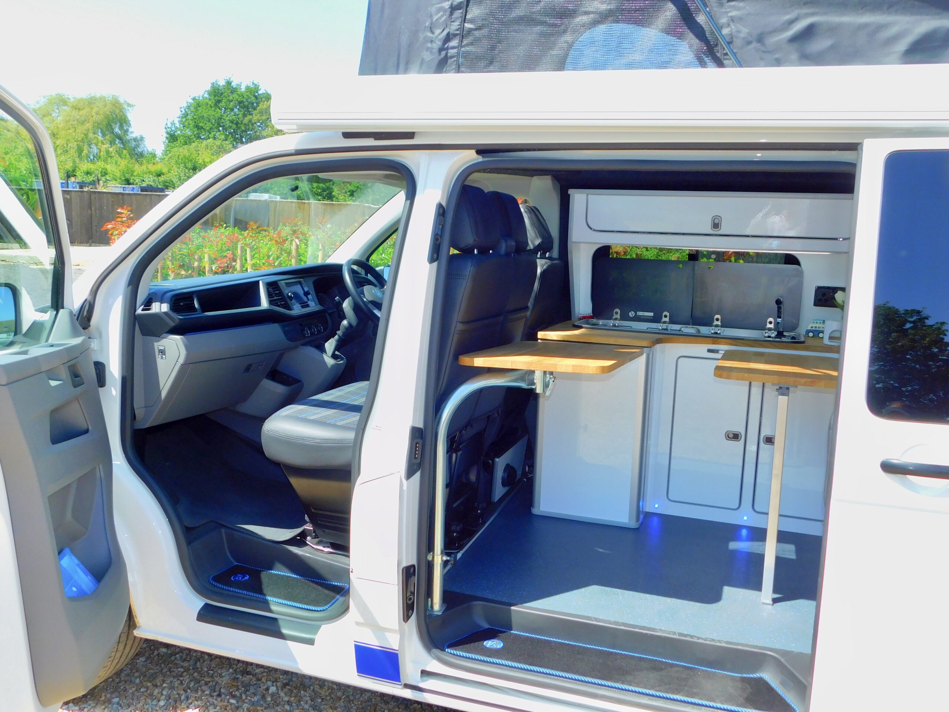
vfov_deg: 46.8
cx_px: 474
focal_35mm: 30
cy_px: 356
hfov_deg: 60.0
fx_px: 822
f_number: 3.2
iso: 125
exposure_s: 1/400
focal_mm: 5.3
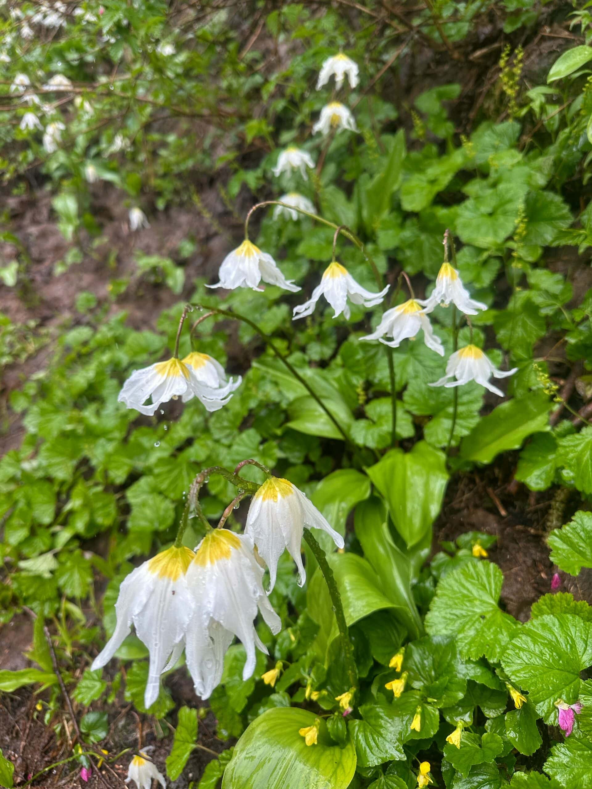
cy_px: 394
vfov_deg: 71.6
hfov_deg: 56.8
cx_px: 296
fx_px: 547
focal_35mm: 24
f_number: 1.78
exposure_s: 1/278
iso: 80
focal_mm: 6.86
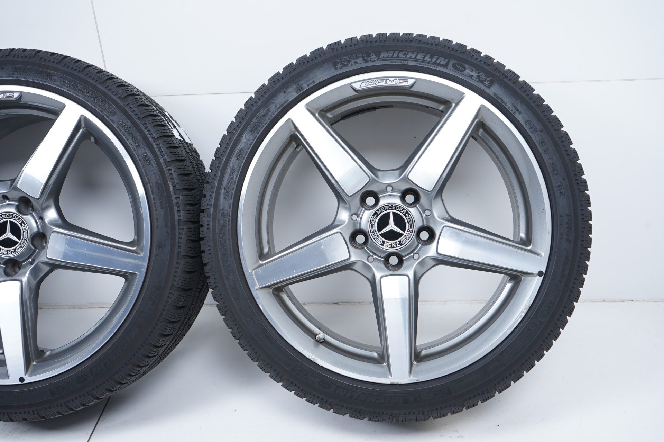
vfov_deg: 35.0
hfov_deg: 50.7
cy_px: 221
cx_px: 332
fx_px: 700
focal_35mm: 38
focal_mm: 38
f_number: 7.1
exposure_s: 1/100
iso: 250
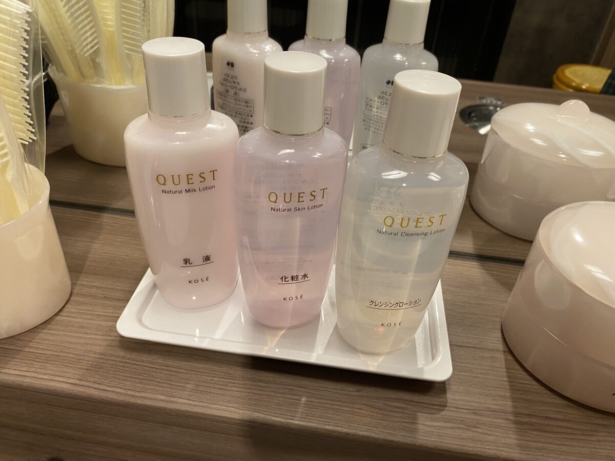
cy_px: 230
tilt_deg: -37.0
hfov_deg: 67.3
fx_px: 462
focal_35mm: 26
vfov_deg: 53.1
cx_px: 308
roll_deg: -4.7
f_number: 1.8
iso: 200
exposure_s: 1/50
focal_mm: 4.25
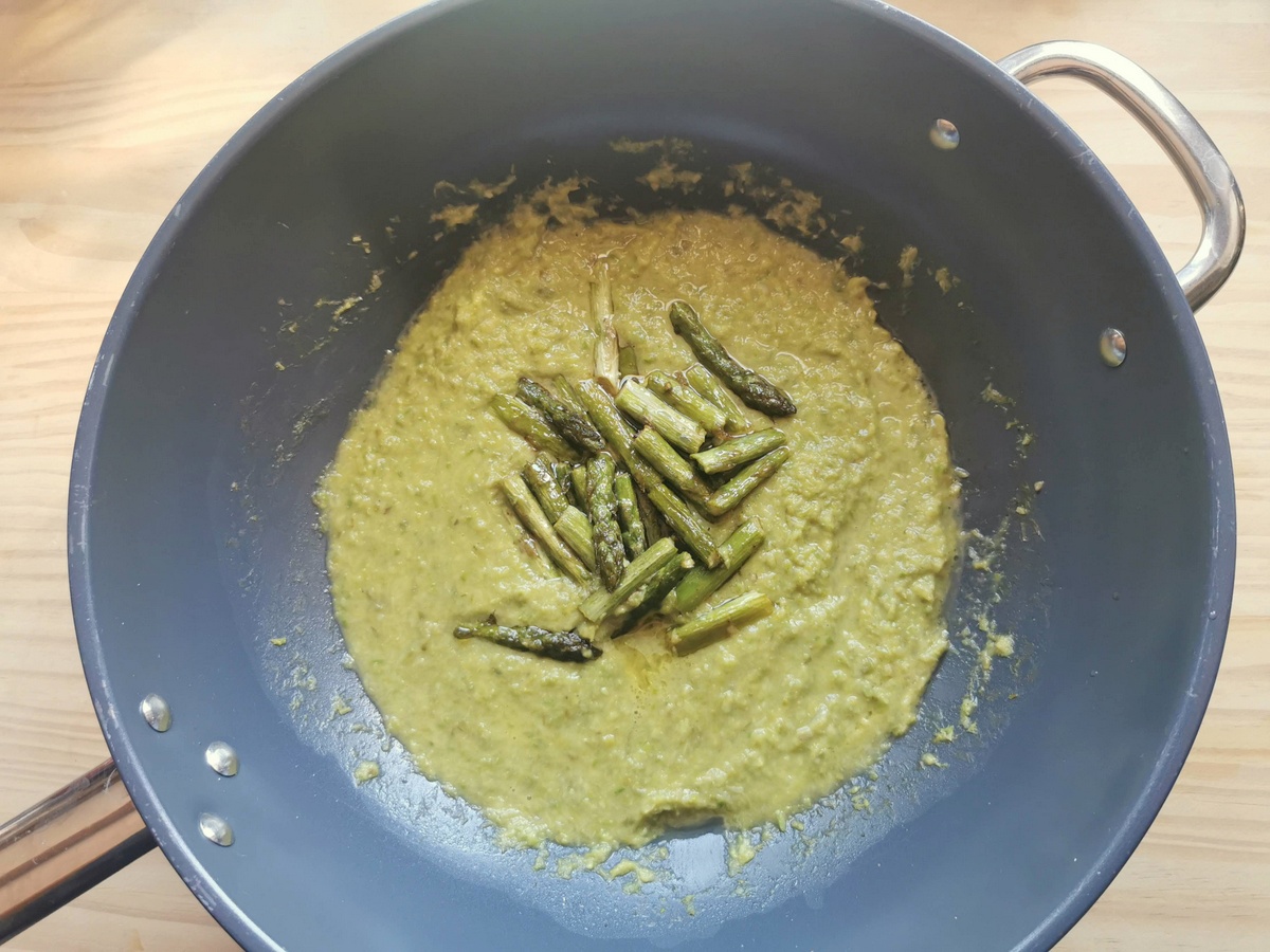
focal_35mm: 27
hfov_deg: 65.3
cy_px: 476
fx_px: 991
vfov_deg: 51.4
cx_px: 635
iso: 160
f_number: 1.6
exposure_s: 1/100
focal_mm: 5.56
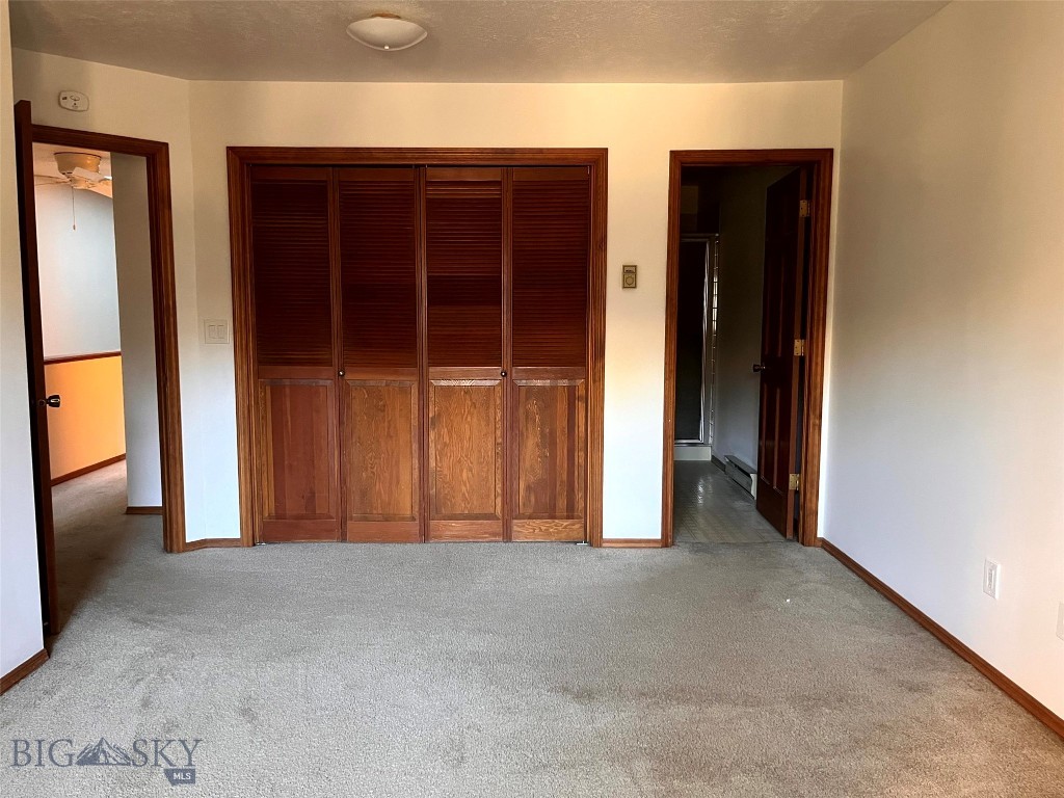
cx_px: 532
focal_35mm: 26
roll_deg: -0.3
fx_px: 799
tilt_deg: -5.6
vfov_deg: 53.1
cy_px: 399
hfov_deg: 67.3
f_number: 1.6
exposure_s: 1/40
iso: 500
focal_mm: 5.1
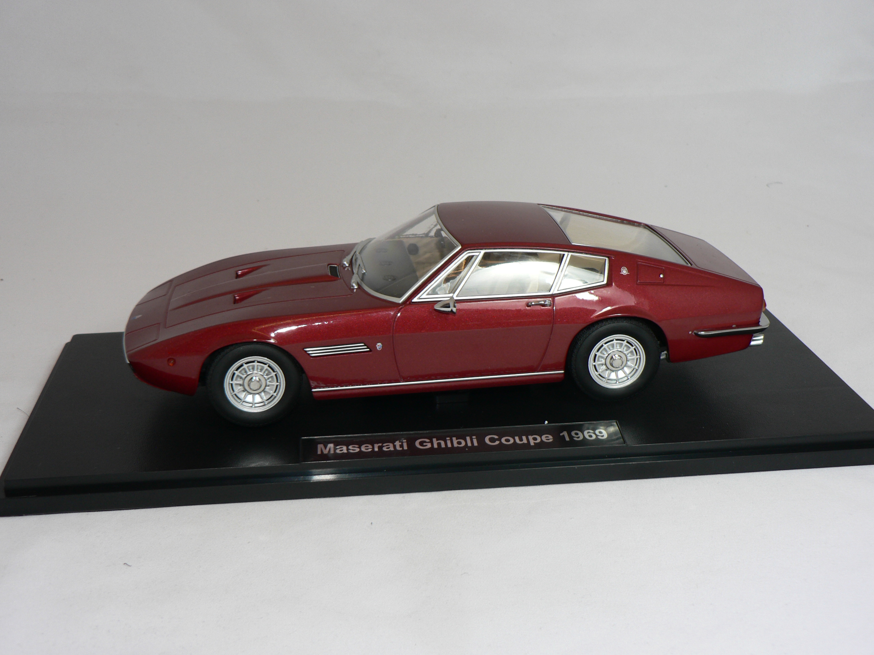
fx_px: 1237
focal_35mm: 49
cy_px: 328
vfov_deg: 29.7
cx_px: 437
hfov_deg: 38.9
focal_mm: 8.2
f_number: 2.8
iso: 80
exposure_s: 1/60
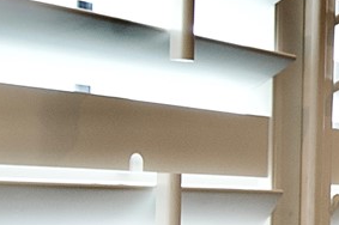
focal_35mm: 123
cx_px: 1194
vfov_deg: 11.0
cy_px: 217
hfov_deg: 9.4
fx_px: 1157
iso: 400
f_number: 8
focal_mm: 16
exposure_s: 1/5
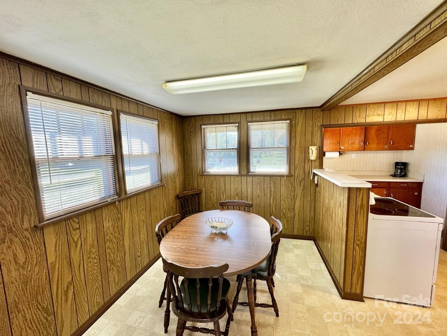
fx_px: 181
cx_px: 224
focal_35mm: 14
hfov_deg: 102.1
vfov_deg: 85.7
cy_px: 168
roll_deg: +1.0
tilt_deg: -6.7
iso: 100
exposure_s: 1/120
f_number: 2.2
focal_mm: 2.22
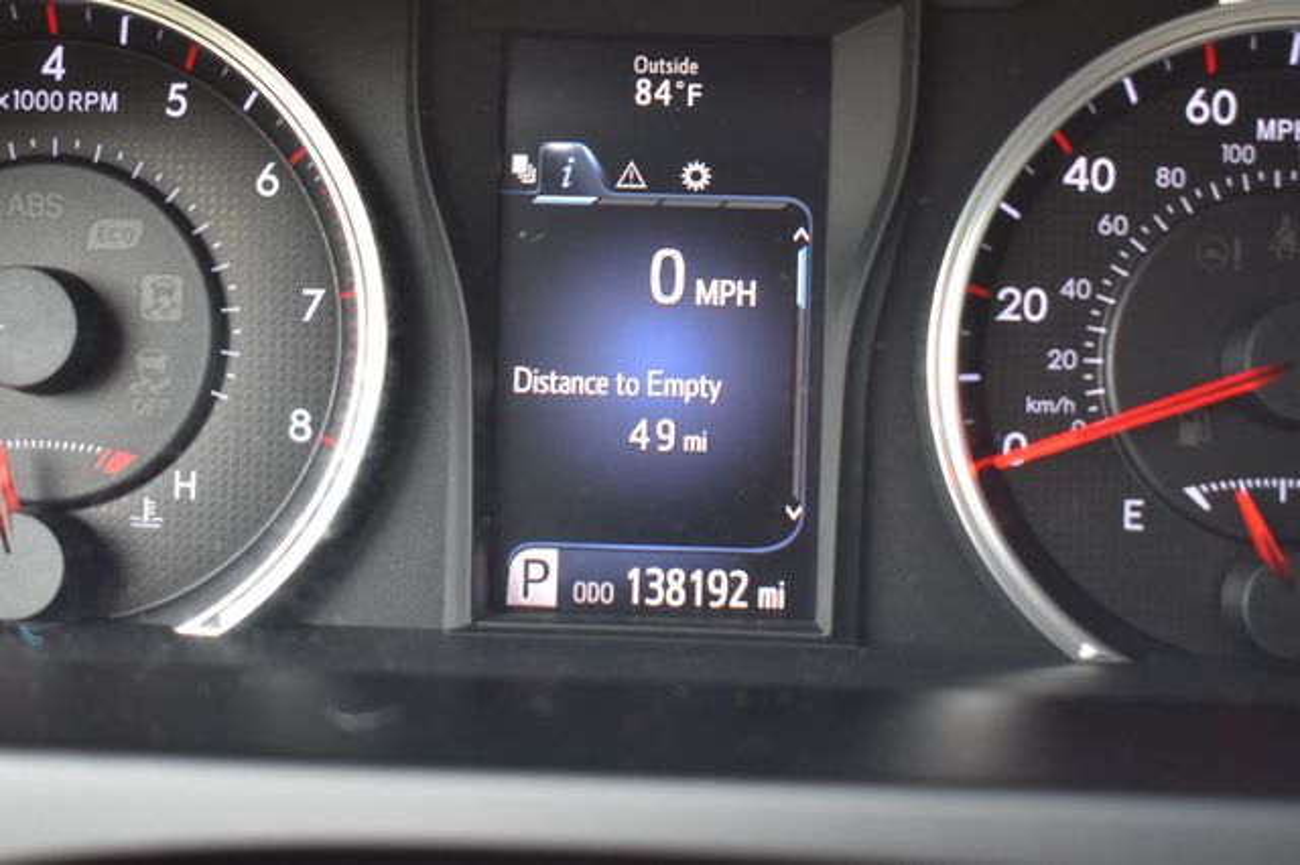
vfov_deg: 25.7
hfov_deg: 37.9
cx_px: 650
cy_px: 432
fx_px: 1895
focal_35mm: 52
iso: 640
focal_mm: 35
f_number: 4.5
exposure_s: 1/60
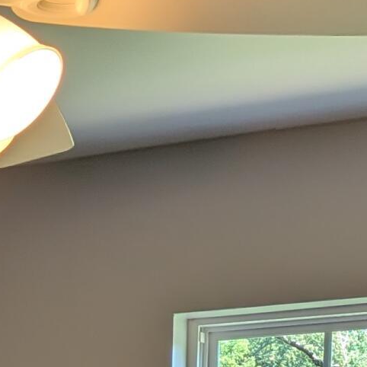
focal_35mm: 132
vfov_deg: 11.3
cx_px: -154
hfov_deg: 12.7
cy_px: 847
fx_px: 1583
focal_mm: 4.53
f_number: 1.7
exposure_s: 1/120
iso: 38
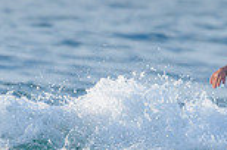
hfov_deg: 0.9
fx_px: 14567
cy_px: 142
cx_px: 283
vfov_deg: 0.6
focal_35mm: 2315
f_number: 5.6
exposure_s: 1/2000
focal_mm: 500
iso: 450
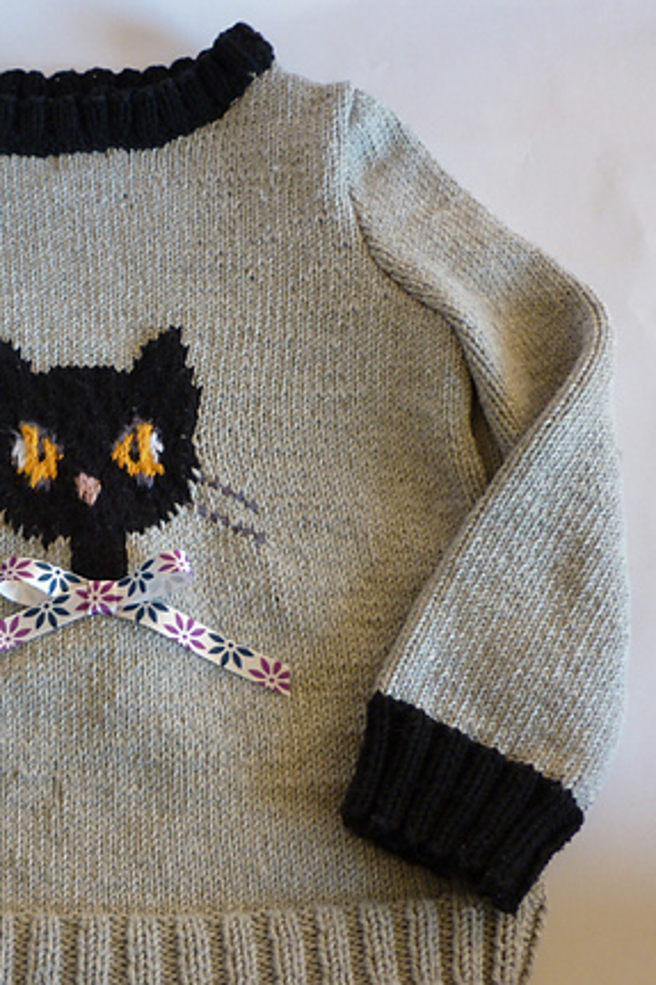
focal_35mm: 51
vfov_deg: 38.9
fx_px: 1395
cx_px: 94
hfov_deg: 25.8
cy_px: 521
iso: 100
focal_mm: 5.5
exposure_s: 1/30
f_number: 2.8
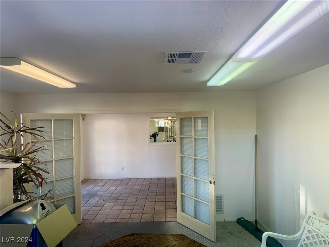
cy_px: 124
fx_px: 228
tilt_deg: -0.7
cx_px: 164
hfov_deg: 71.6
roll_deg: +0.8
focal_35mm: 24
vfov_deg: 56.8
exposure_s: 1/152
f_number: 1.78
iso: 80
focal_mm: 6.76
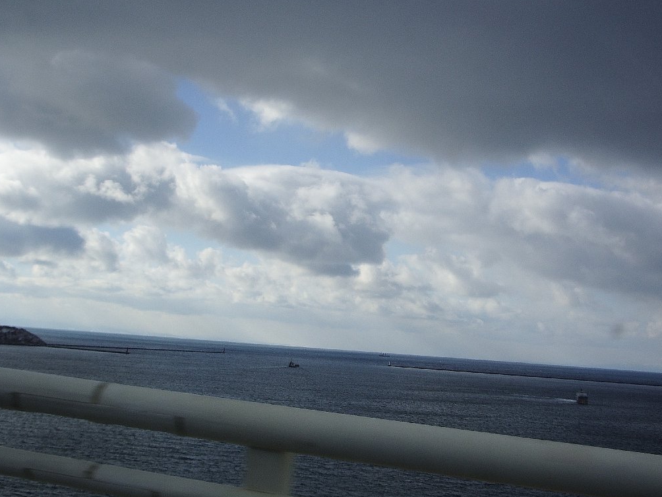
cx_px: 331
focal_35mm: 51
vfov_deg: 28.6
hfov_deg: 37.5
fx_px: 975
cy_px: 248
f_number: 5
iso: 50
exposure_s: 1/400
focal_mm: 8.2
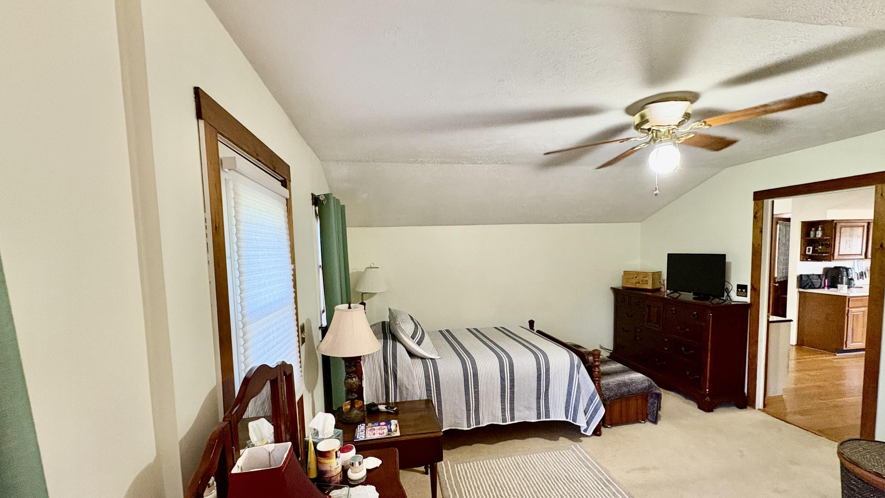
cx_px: 449
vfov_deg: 66.9
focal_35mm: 16
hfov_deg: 99.4
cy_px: 276
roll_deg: +0.9
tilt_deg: -4.3
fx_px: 375
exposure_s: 1/60
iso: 320
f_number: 2.2
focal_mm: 2.22
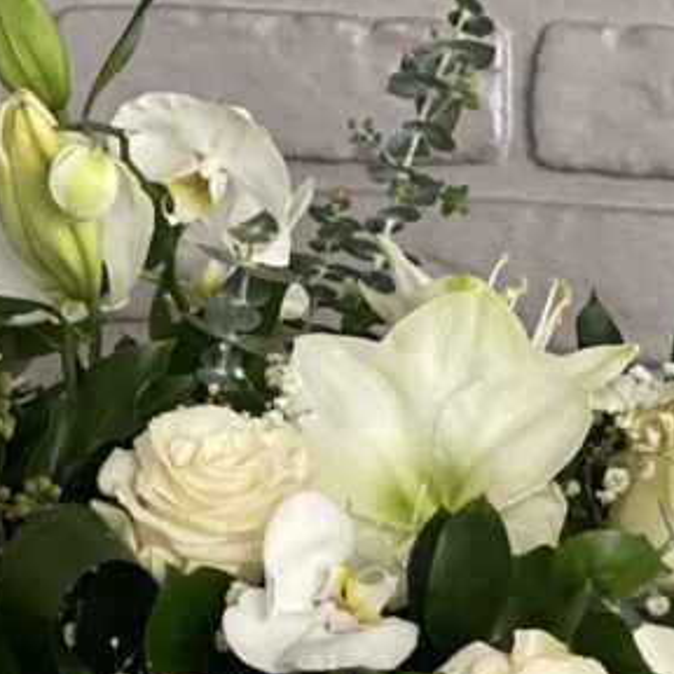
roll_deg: -0.2
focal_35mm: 245
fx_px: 5397
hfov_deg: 7.1
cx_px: 21
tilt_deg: -12.3
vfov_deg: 7.1
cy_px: 859
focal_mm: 6
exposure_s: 1/50
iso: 160
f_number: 2
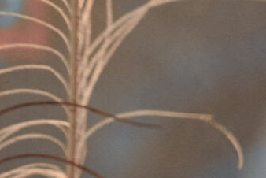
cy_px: 638
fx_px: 2965
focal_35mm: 401
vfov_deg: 3.3
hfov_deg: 4.8
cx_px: 951
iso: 800
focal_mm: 35
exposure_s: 1/100
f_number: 2
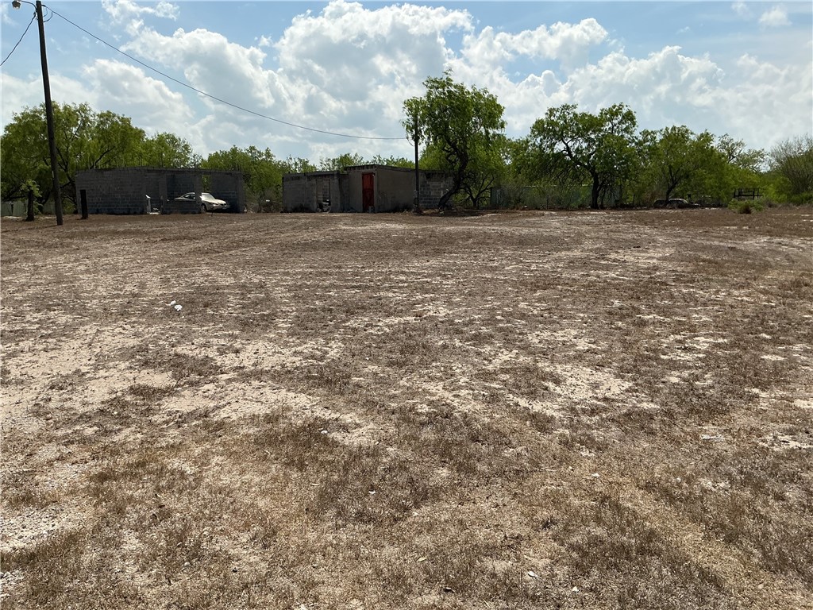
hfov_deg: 61.7
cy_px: 305
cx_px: 406
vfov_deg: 48.2
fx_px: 681
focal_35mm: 29
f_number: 1.8
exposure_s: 1/3322
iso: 25
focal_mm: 3
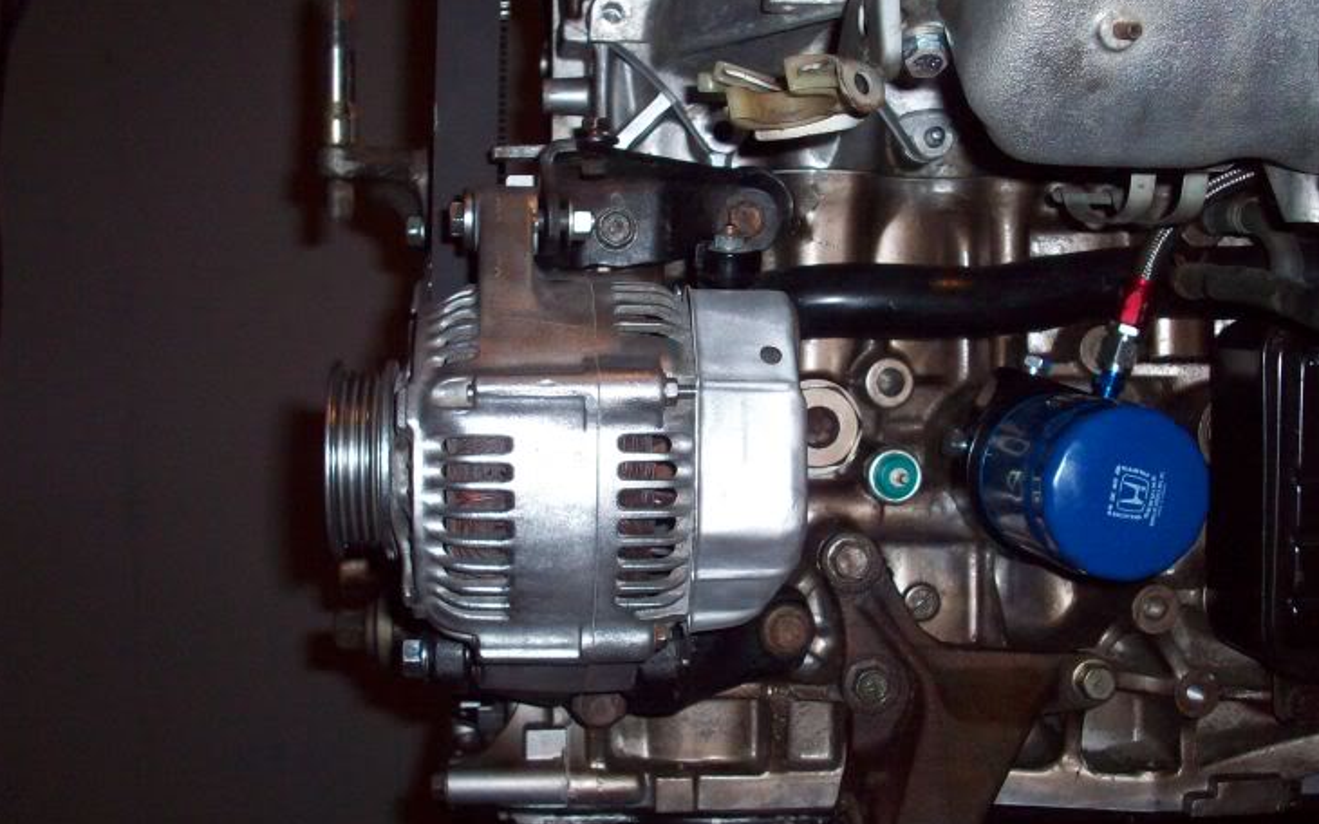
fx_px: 1545
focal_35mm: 43
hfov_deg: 46.2
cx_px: 712
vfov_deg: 29.8
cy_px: 446
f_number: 2.8
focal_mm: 6.2
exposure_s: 1/64
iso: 160
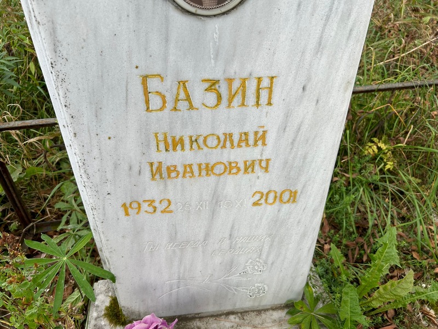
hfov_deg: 67.3
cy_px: 164
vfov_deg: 53.1
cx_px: 219
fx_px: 329
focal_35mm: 26
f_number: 1.5
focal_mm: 5.7
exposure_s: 1/473
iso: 50
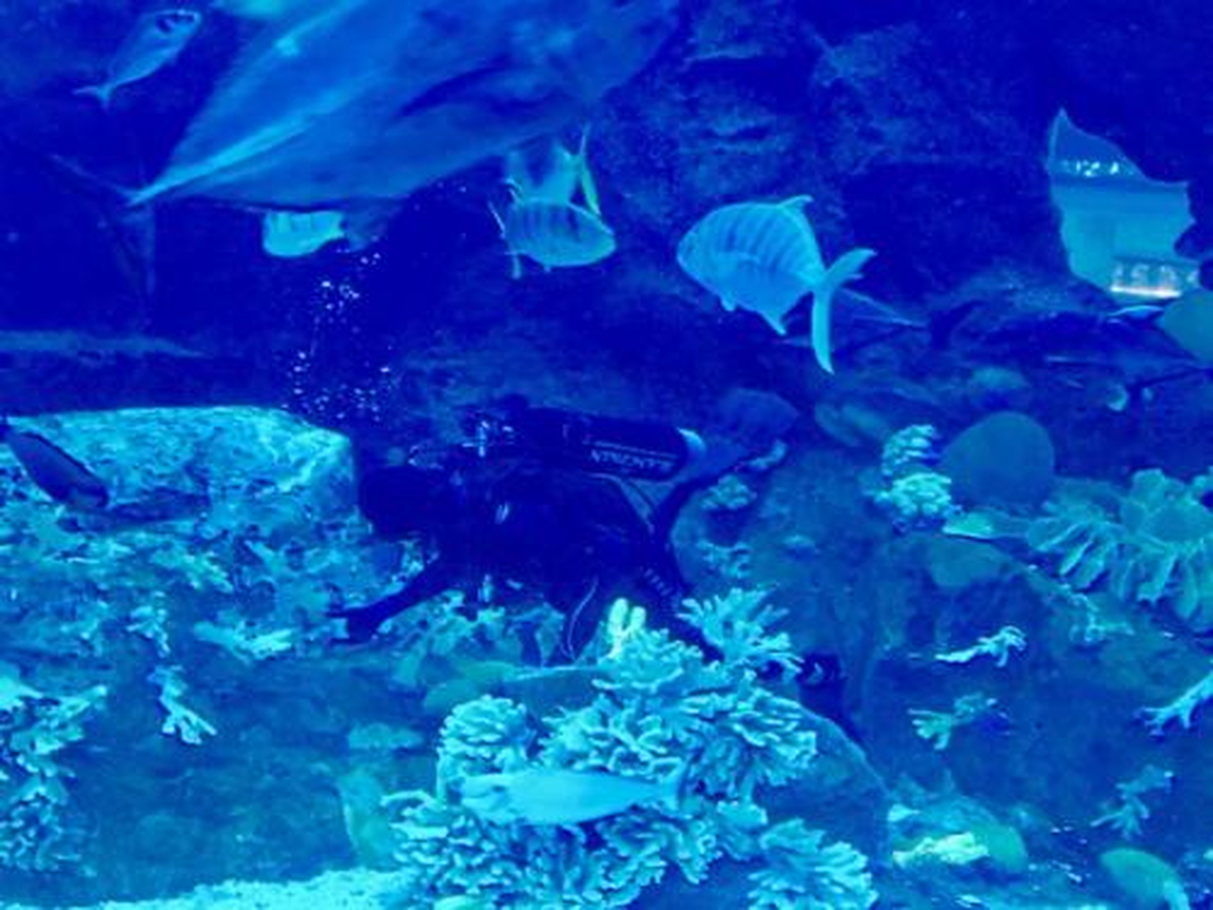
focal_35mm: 29
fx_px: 1016
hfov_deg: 61.7
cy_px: 455
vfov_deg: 48.2
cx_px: 606
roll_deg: -0.7
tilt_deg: -18.4
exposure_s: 1/17
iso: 200
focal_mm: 4.15
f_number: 2.2
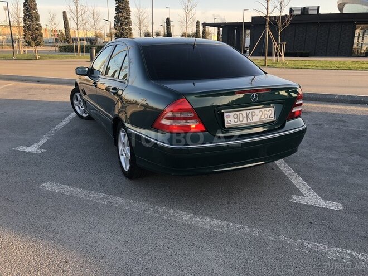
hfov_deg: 61.7
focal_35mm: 29
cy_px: 138
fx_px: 308
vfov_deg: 48.2
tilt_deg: -17.7
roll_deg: -0.3
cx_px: 184
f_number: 1.8
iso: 20
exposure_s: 1/110
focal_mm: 3.99
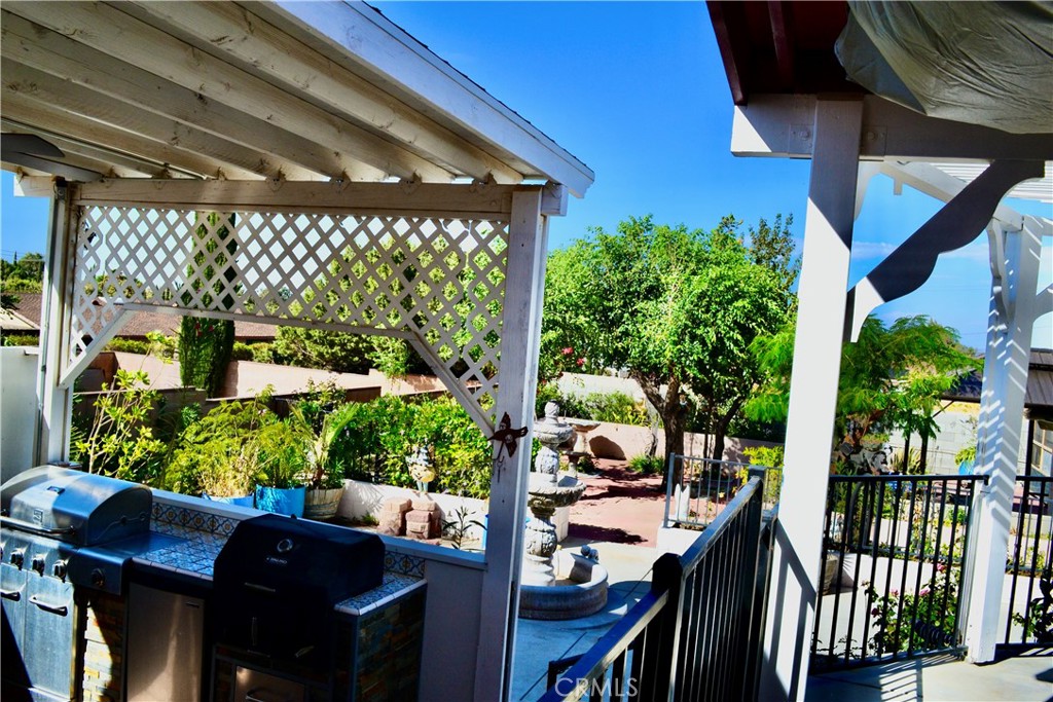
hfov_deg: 61.9
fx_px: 878
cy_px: 351
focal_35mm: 30
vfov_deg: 43.6
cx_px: 526
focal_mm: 20
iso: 400
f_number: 11
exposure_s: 1/500
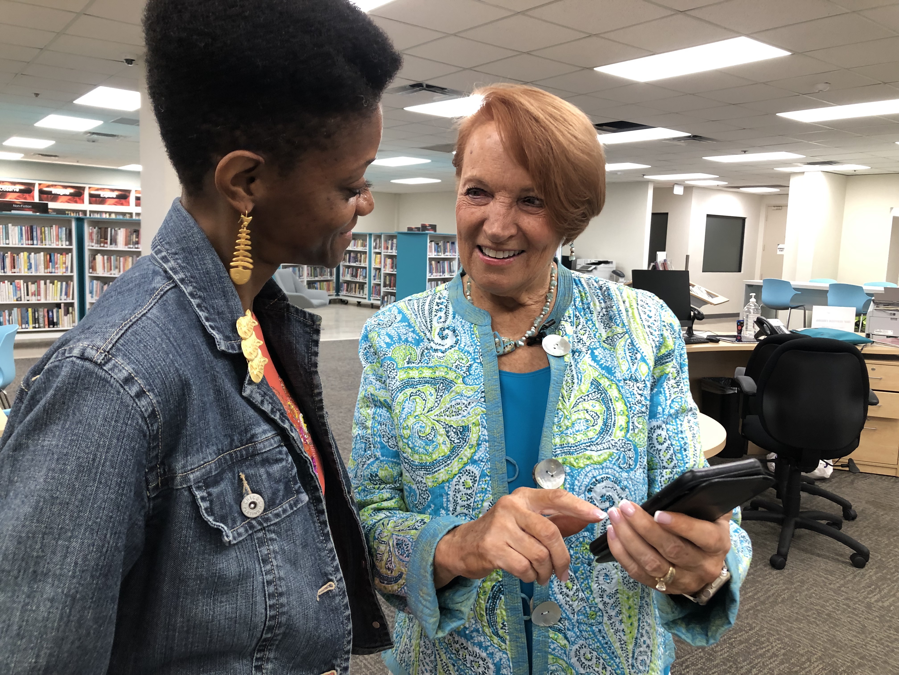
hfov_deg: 63.4
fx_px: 727
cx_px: 450
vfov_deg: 49.7
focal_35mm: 28
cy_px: 338
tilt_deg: -6.2
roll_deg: -1.6
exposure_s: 1/120
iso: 160
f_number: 1.8
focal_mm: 3.99
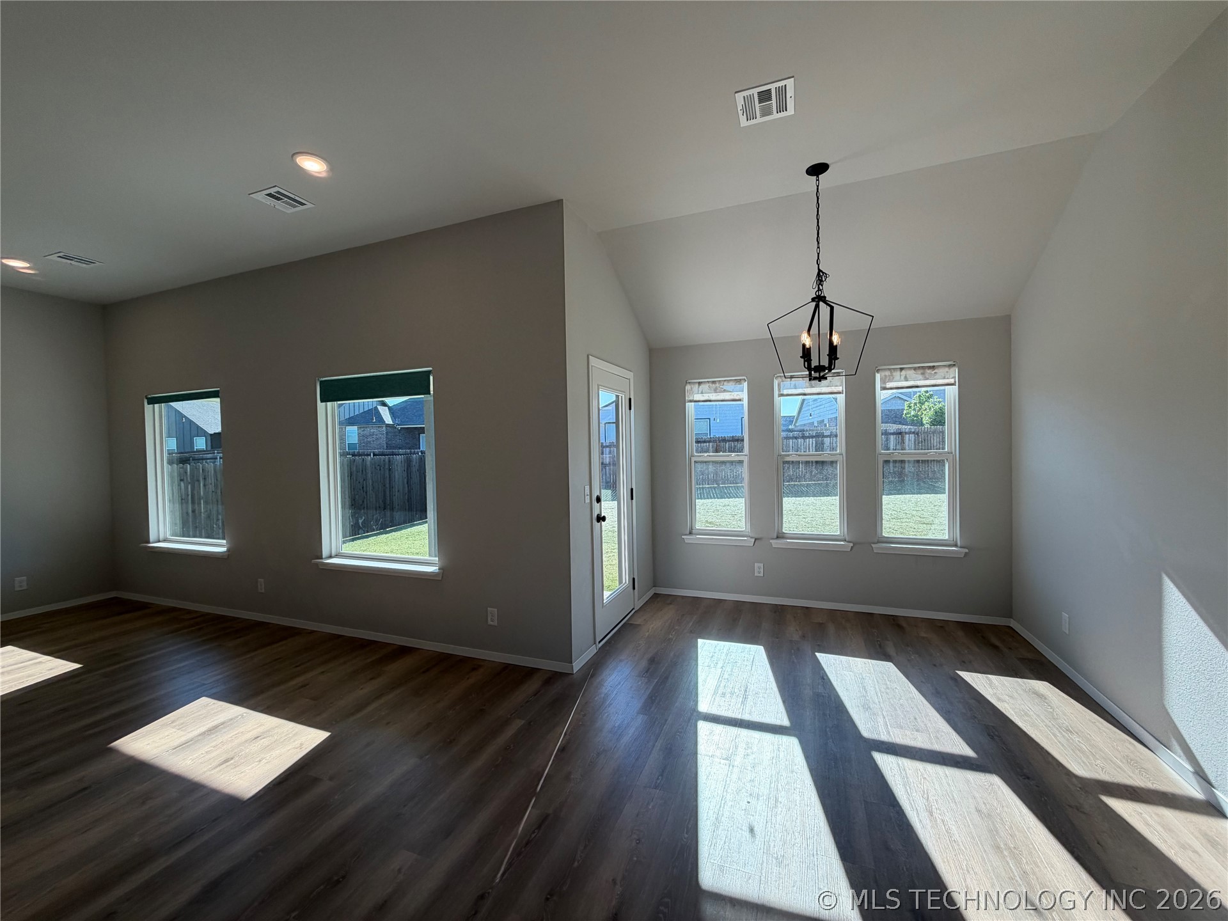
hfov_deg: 102.1
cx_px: 614
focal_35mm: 14
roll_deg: +1.3
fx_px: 497
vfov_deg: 85.7
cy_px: 460
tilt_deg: -1.1
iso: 50
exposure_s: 1/220
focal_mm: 2.22
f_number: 2.2
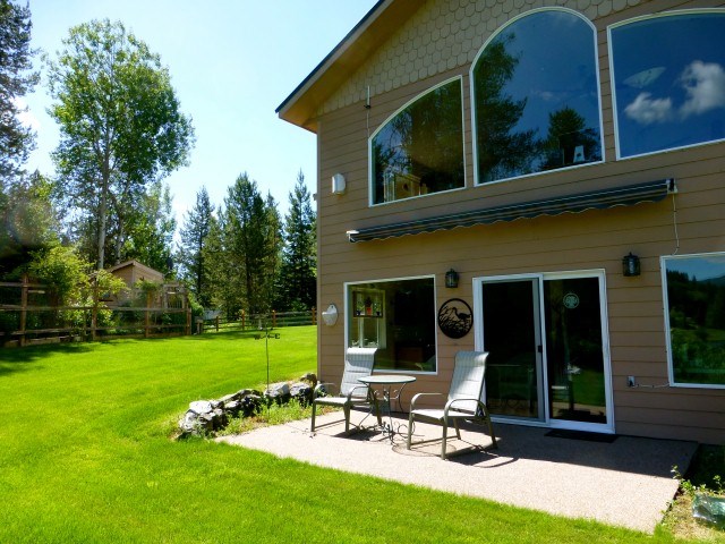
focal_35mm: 24
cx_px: 362
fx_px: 503
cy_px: 272
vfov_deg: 56.8
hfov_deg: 71.6
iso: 100
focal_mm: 4.3
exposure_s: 1/320
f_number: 4
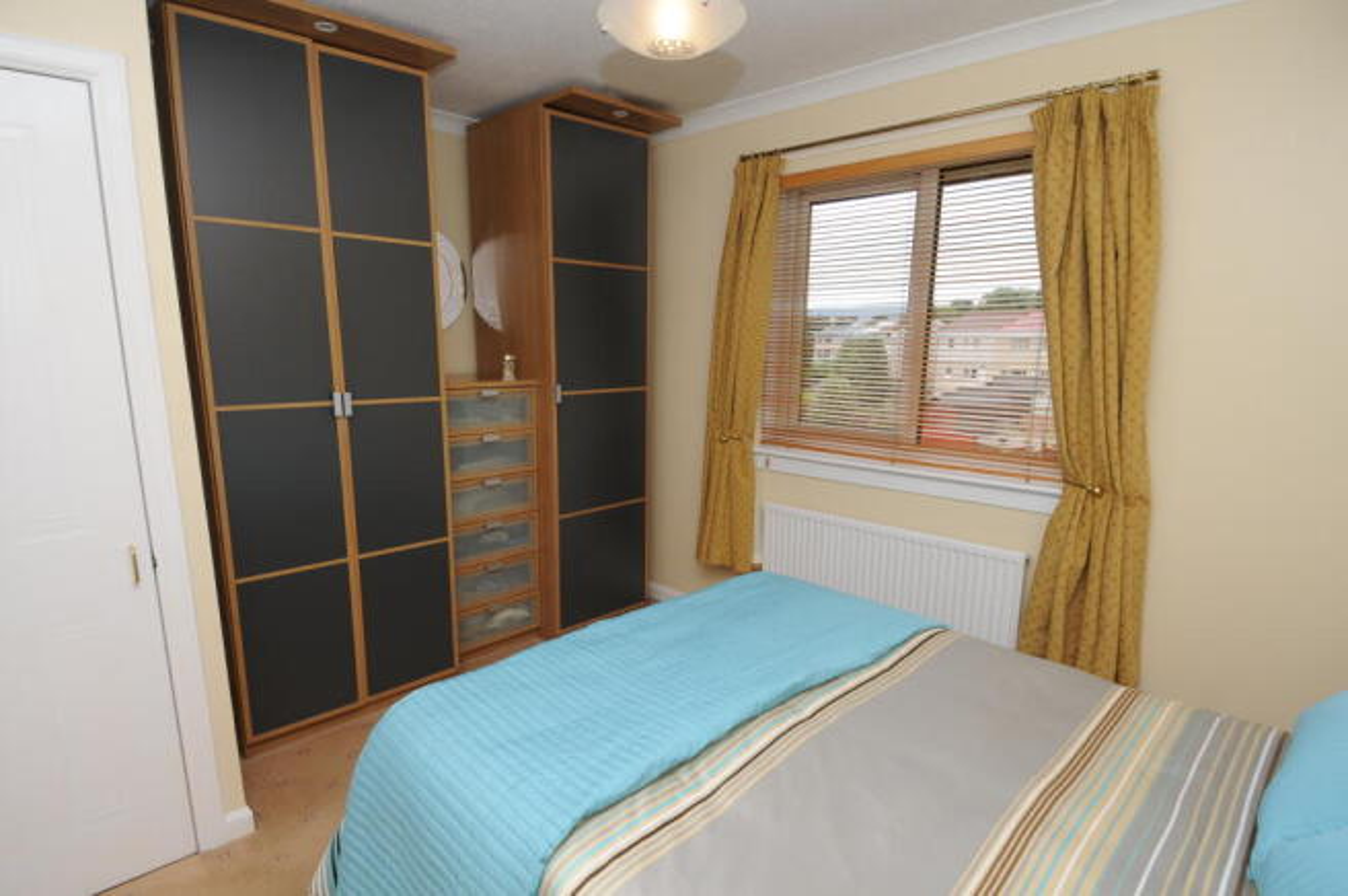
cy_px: 448
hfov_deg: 90.1
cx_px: 674
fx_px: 673
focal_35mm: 18
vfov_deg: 67.3
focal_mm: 12
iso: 400
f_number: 5.6
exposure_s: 1/200
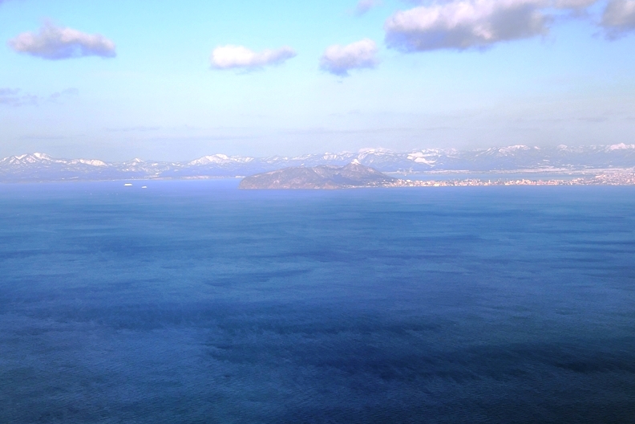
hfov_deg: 31.9
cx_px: 318
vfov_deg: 21.6
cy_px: 185
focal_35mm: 63
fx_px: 1111
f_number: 4.8
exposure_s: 1/400
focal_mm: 12.8
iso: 80
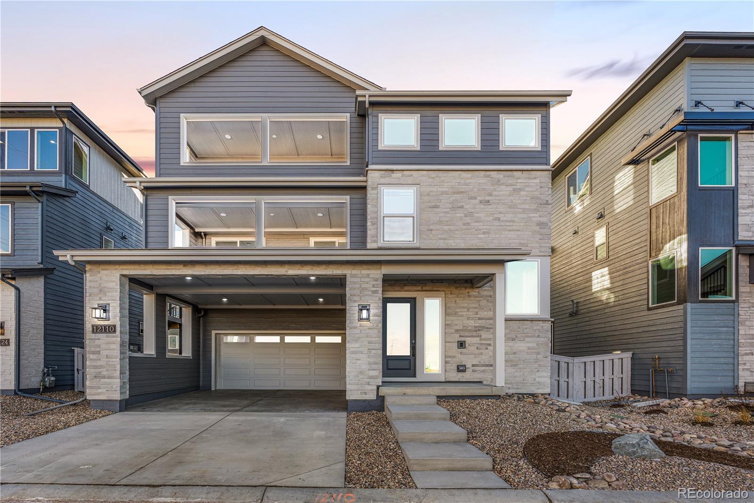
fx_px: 335
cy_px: 252
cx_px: 377
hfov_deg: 96.7
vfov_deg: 73.7
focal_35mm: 16
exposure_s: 1/30
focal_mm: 16
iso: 160
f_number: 8
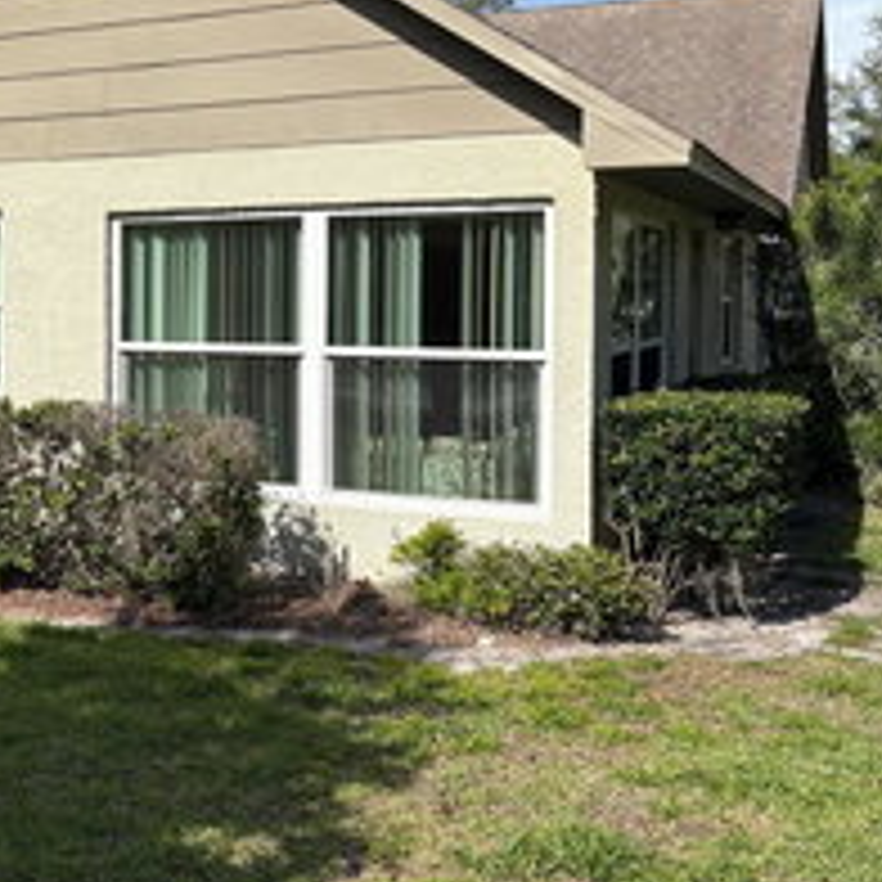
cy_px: 338
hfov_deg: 32.0
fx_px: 1441
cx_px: 56
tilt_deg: -0.3
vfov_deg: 33.9
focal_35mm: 50
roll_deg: +0.9
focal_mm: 5.96
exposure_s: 1/5348
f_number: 1.6
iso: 50
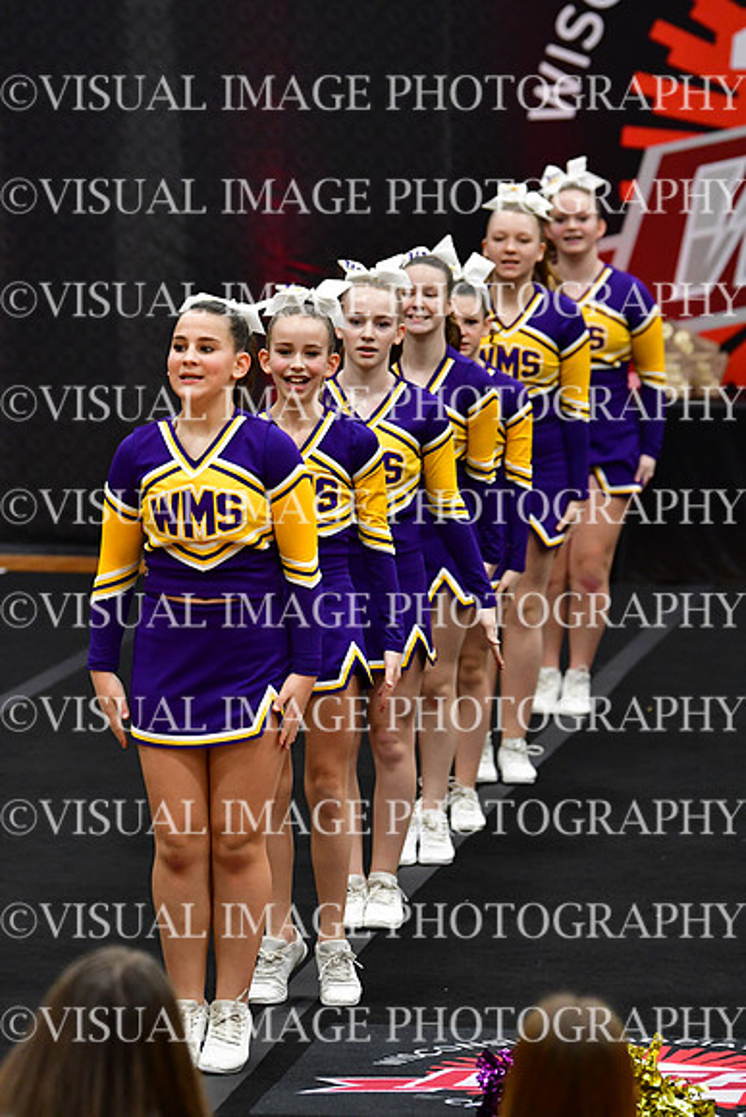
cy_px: 558
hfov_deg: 6.8
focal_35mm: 202
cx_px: 373
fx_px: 6275
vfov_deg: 10.2
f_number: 3.5
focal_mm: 135
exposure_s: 1/500
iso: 4000
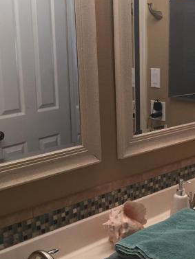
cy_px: 136
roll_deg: +0.9
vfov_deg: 32.7
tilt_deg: -11.7
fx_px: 443
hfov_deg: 24.5
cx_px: 154
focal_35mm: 59
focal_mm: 4.15
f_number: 2.2
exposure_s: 1/30
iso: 40
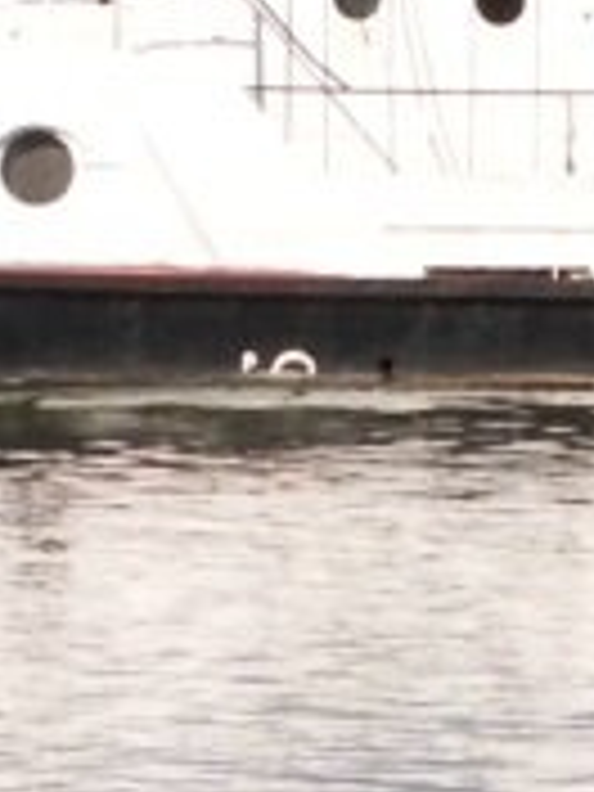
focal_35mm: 819
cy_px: -130
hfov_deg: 1.8
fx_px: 18738
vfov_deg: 2.4
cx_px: 212
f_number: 8
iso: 50
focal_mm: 23
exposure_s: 1/200
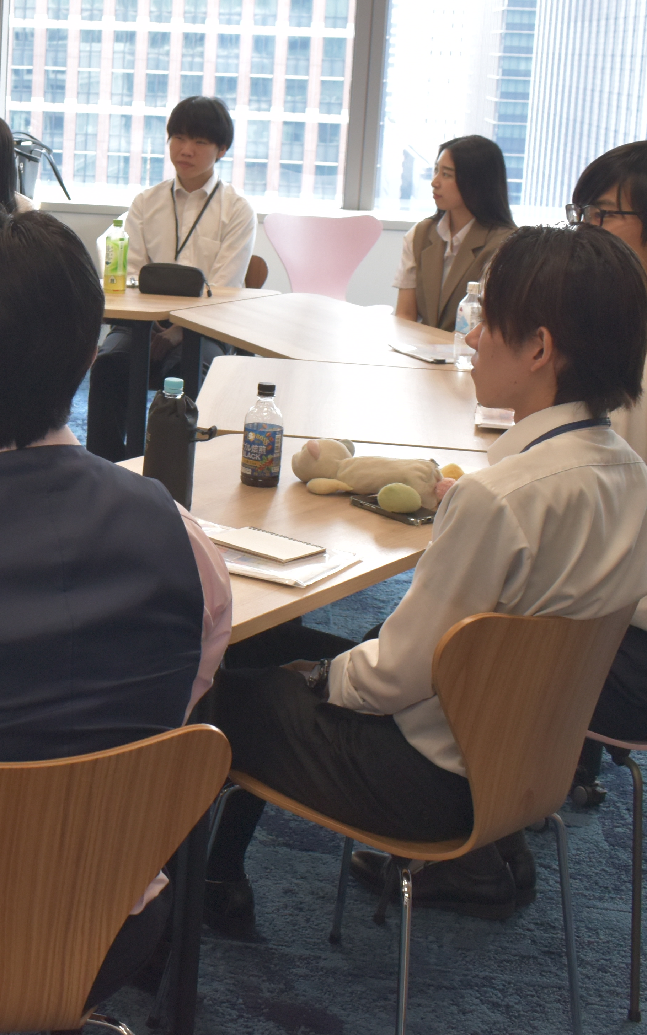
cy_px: 358
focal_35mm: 63
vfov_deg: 32.2
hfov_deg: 19.2
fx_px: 1777
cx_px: -179
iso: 1250
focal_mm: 20
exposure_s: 1/160
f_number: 6.3
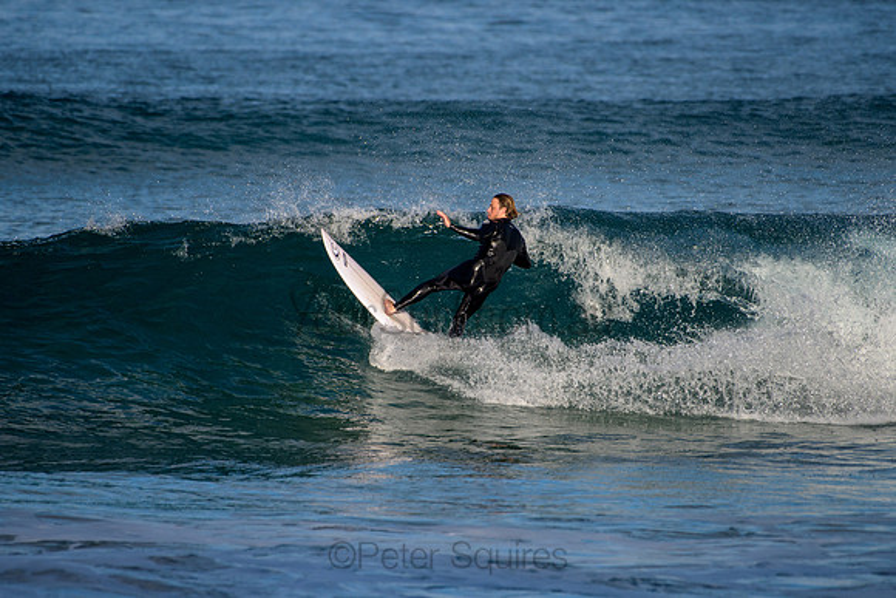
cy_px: 291
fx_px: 15267
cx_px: 460
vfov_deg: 2.2
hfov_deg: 3.4
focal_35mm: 613
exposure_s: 1/2000
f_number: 5.6
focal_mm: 500
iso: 140
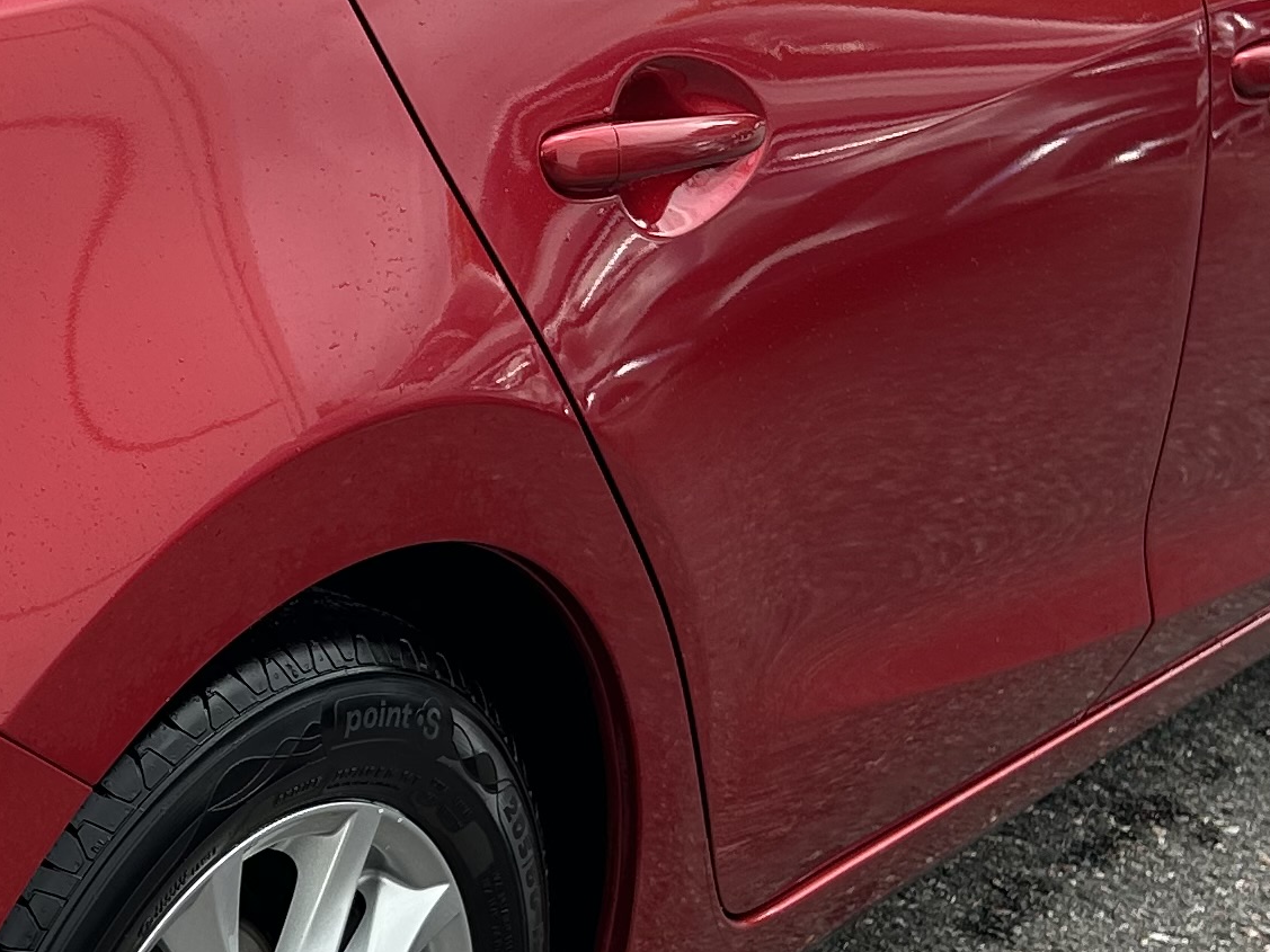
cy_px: 507
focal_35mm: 93
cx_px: -83
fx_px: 3412
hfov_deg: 20.2
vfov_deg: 15.9
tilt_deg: -22.1
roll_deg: -2.0
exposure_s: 1/274
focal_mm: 5.7
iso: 40
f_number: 1.5
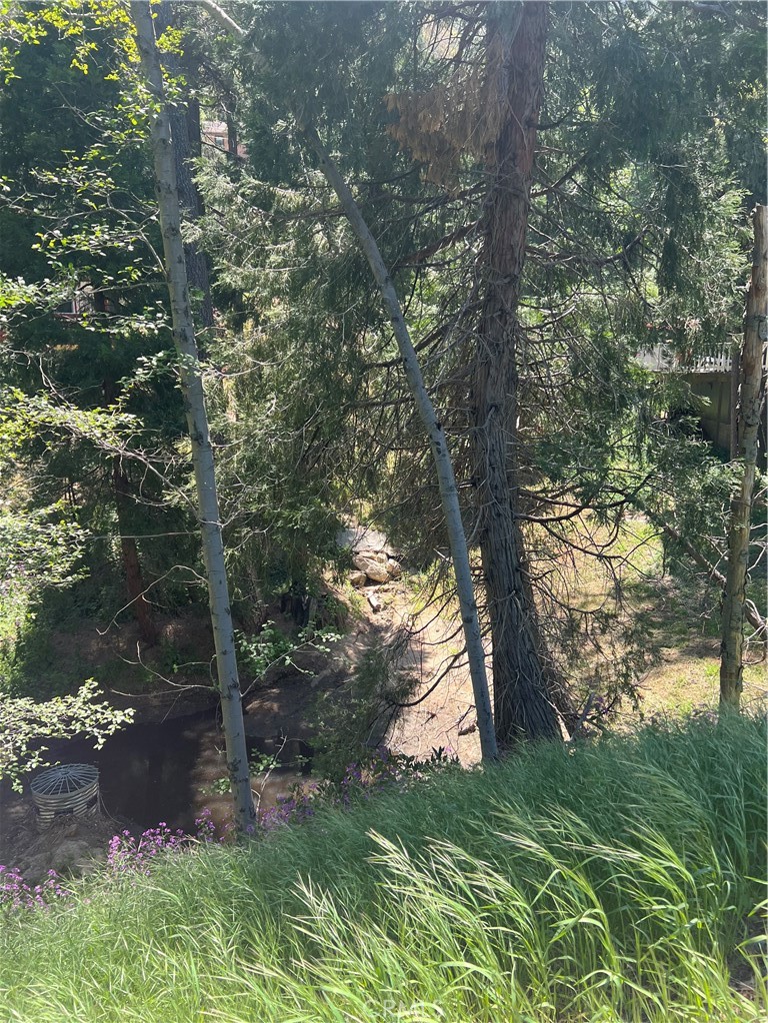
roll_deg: +0.1
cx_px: 384
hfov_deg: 53.1
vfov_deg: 67.3
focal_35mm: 26
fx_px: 769
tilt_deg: -11.1
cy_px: 512
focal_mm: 5.7
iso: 50
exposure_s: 1/575
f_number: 1.5
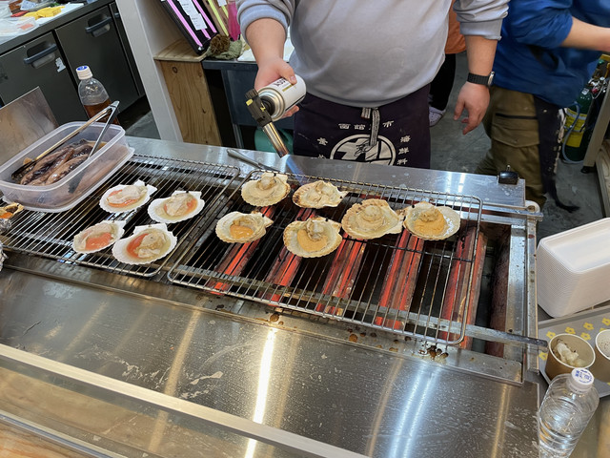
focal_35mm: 26
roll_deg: +8.1
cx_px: 305
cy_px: 229
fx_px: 458
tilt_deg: -39.7
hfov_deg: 67.3
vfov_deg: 53.1
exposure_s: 1/50
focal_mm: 4.2
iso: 80
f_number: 1.6
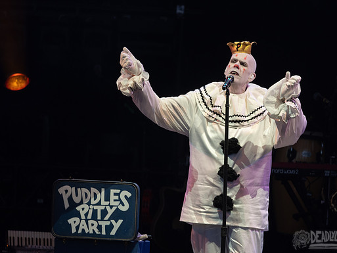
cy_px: 114
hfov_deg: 2.6
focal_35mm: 757
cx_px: 183
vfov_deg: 2.0
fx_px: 7371
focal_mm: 600
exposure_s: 1/320
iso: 640
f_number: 6.3
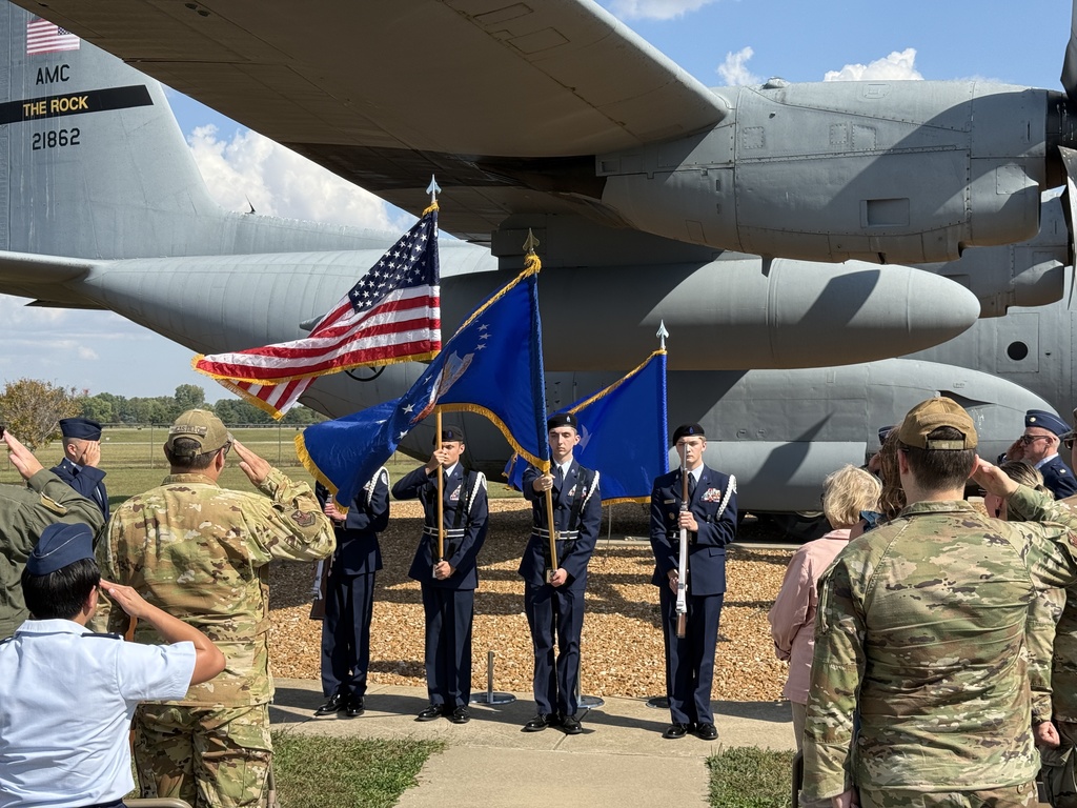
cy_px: 404
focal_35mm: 48
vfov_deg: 30.3
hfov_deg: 39.7
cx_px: 538
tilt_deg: +0.7
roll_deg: +0.7
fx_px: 1493
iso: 64
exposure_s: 1/3704
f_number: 1.78
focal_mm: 6.76
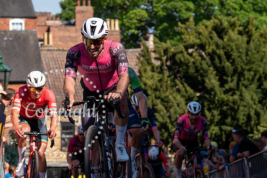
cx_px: 99
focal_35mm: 151
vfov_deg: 9.1
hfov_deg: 13.6
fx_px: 1122
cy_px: 88
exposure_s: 1/1000
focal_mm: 70
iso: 100
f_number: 3.5
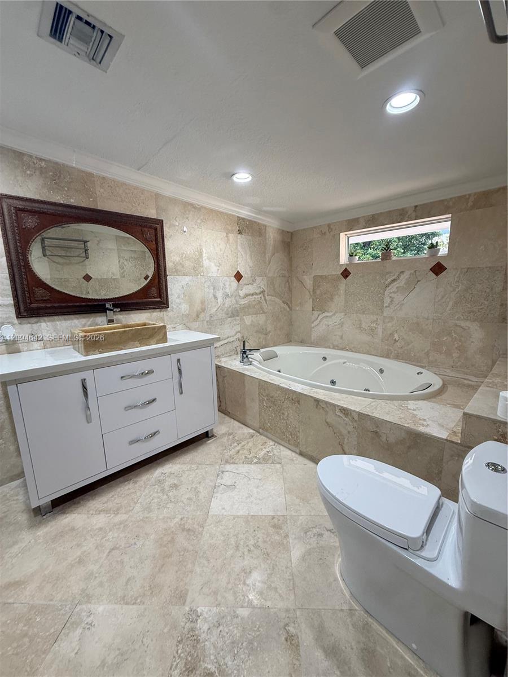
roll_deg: +0.7
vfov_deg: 102.1
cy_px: 338
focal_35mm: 14
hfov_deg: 85.7
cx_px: 254
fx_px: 274
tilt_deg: -10.3
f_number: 2.2
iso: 200
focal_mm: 2.22
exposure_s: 1/120
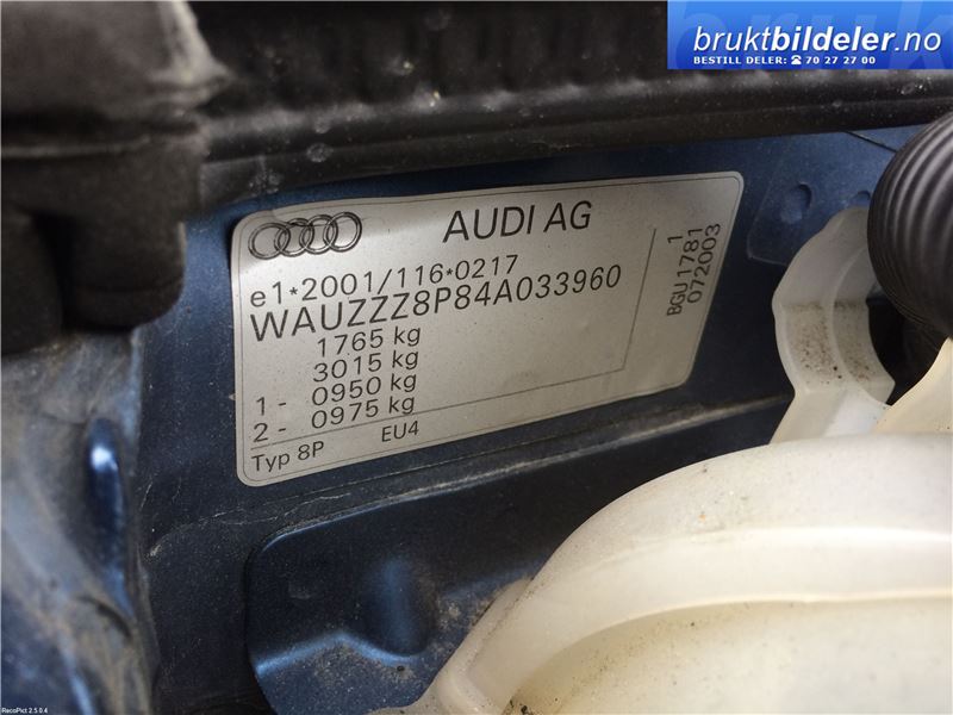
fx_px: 798
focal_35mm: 29
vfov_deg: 48.2
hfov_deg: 61.7
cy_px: 358
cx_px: 476
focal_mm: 4.15
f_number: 2.2
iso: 32
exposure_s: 1/40
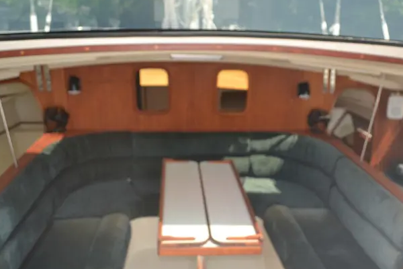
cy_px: 146
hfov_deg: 52.9
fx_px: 403
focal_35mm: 36
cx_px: 231
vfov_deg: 36.8
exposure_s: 1/125
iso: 220
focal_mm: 18
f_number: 4
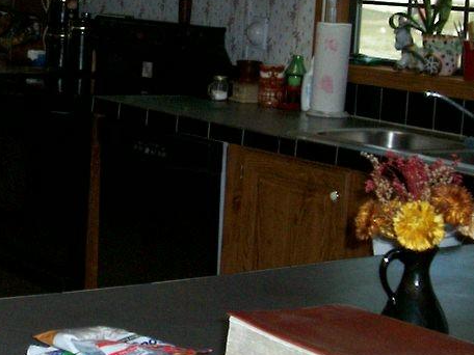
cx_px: 41
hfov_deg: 20.0
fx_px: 1315
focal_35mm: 96
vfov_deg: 15.4
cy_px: 103
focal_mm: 5.9
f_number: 4.5
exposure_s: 1/64
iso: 140
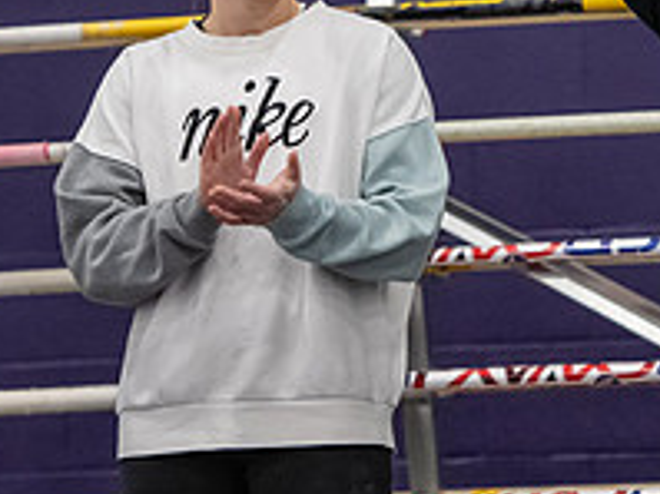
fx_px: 6955
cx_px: 488
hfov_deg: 5.4
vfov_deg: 4.1
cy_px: -18
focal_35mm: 365
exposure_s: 1/320
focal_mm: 130
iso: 4000
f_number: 2.8
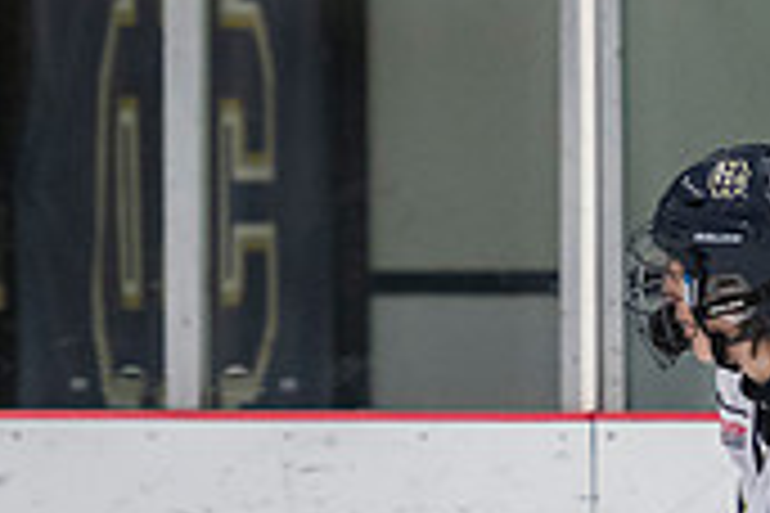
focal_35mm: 920
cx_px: 620
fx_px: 19676
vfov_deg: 1.5
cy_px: 637
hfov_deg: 2.2
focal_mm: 165
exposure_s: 1/640
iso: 2000
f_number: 3.2
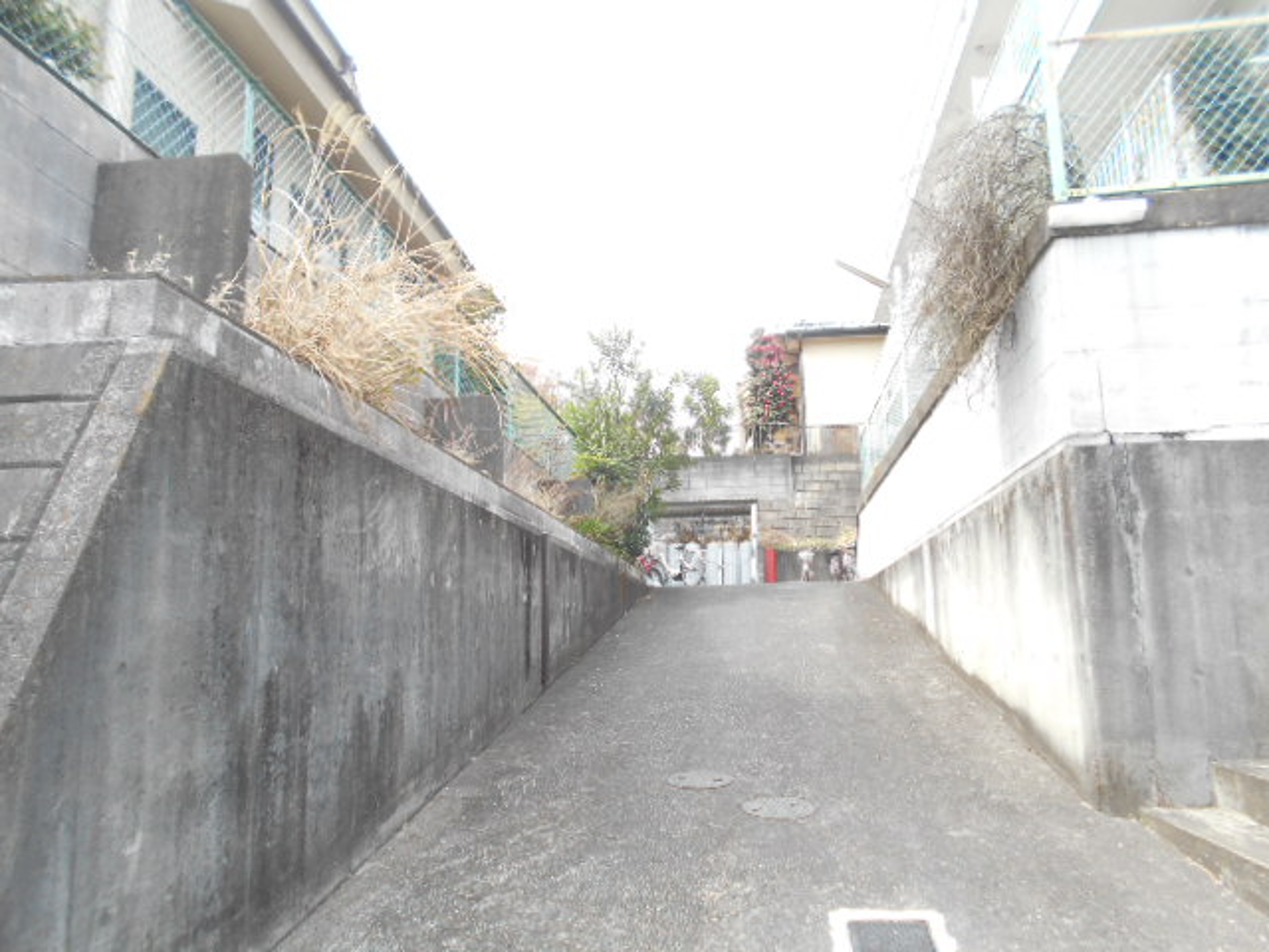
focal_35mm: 26
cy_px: 476
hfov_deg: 67.3
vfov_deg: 53.1
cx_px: 634
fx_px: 953
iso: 80
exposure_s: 1/125
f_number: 3.2
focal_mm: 4.6
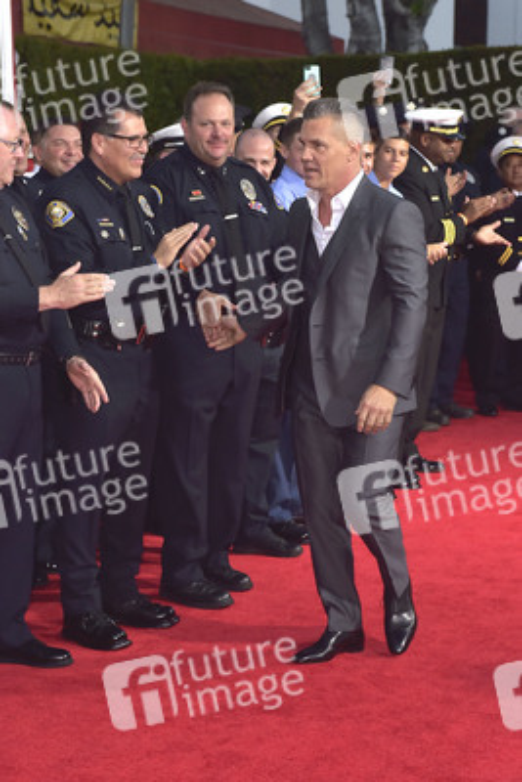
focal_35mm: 70
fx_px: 1521
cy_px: 391
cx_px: 261
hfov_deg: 19.5
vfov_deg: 28.8
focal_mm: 70
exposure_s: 1/320
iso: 500
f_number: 6.3
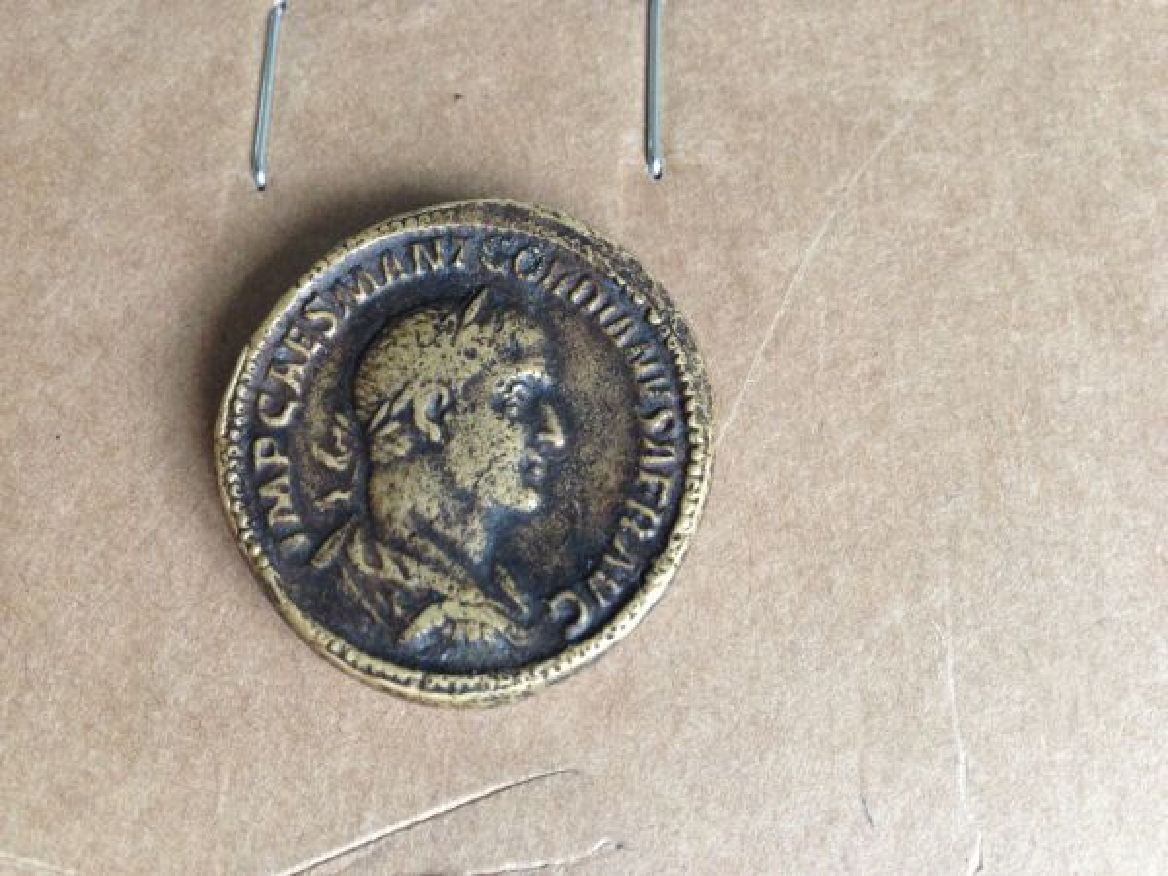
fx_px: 1113
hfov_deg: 55.4
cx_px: 584
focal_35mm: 33
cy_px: 438
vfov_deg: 42.9
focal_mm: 4.13
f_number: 2.4
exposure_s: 1/20
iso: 200
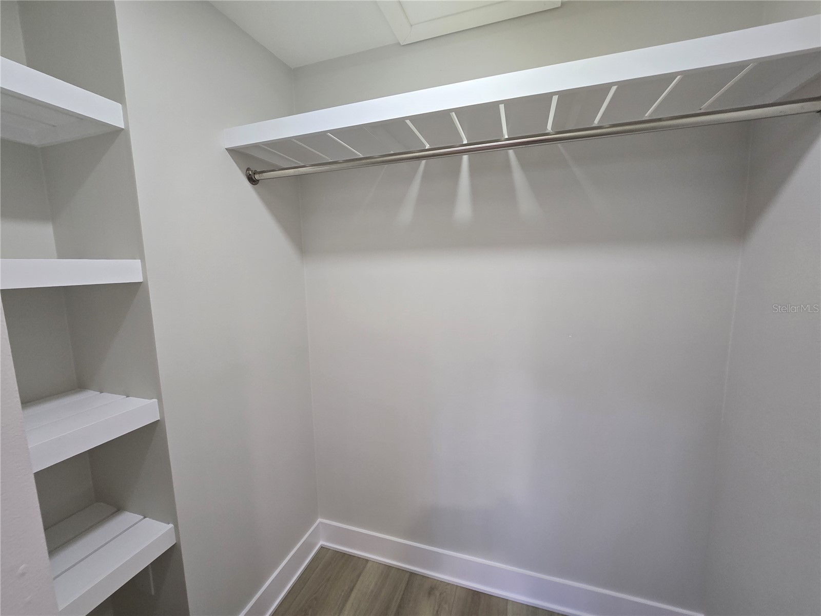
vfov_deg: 89.9
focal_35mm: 13
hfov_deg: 106.2
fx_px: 308
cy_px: 308
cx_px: 410
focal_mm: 2.2
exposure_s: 1/60
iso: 125
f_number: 2.2
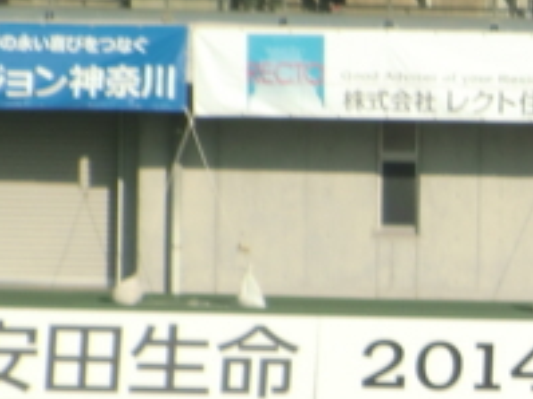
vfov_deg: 1.9
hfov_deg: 2.5
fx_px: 12311
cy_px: 520
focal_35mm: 800
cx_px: 972
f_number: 5.2
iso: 64
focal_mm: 35.7
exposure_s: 1/400
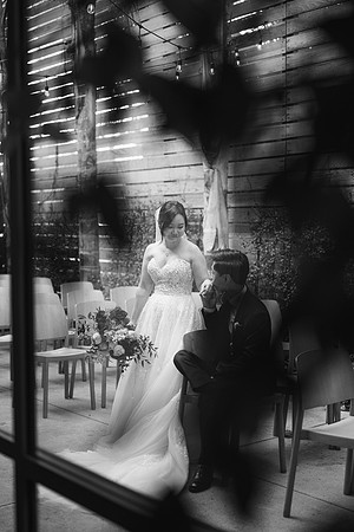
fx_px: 737
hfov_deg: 27.0
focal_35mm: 50
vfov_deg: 39.6
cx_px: 177
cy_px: 266
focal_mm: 50
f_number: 1.8
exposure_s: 1/125
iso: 80
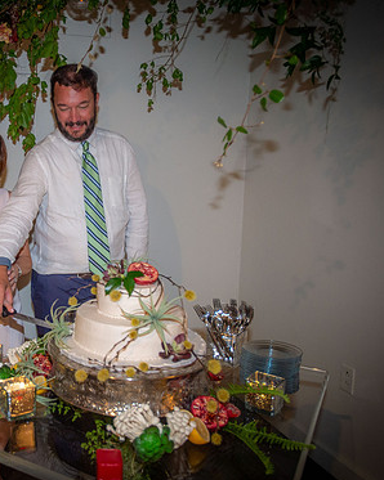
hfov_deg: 40.0
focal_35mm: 35
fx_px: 498
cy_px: 238
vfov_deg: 51.6
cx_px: 61
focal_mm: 24
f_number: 2.8
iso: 1600
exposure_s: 1/80
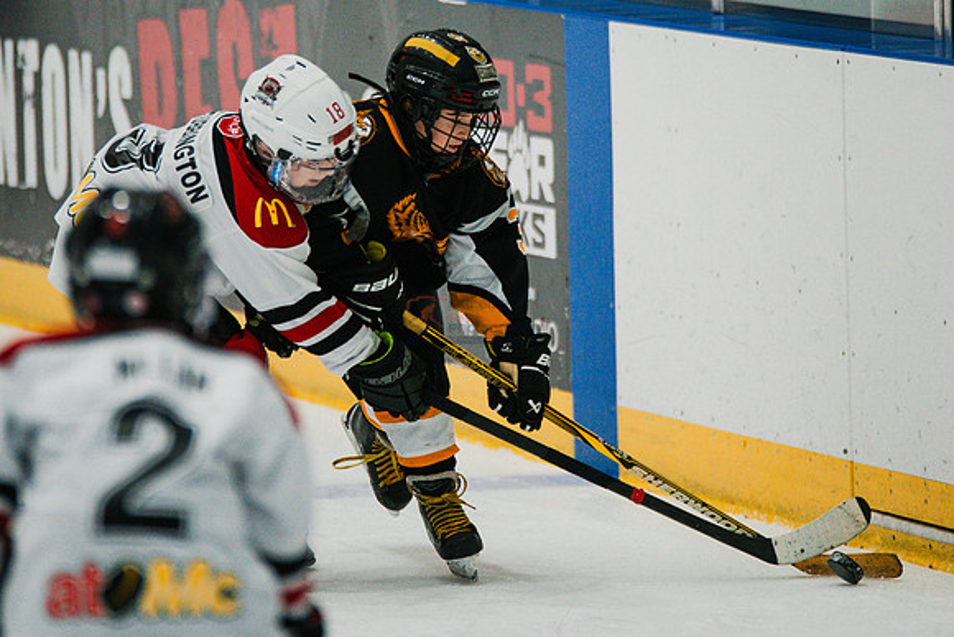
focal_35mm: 428
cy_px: 183
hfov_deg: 4.8
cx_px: 477
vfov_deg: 3.2
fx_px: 11332
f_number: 3.2
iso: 3200
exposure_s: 1/2000
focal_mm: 300
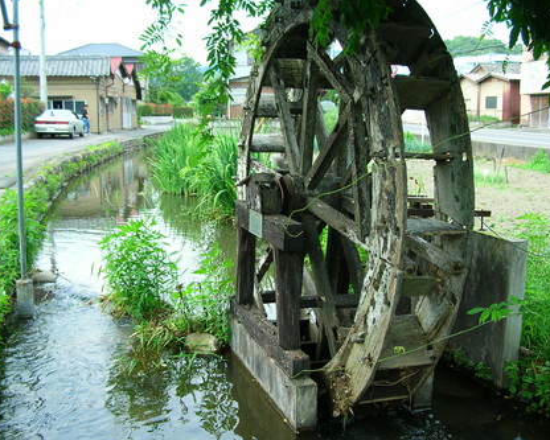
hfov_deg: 47.9
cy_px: 220
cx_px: 282
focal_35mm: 38
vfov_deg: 39.2
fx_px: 619
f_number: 2.7
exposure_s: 1/164
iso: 50
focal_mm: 6
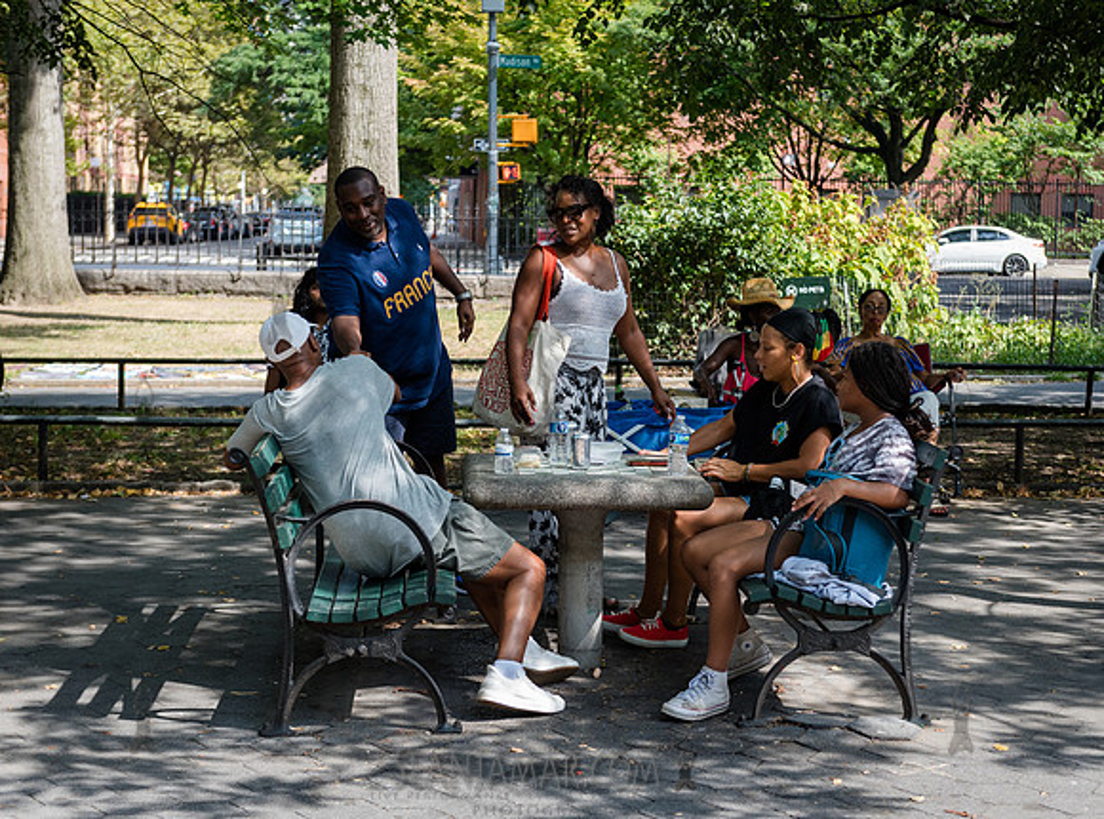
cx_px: 629
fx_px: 2087
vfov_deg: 22.2
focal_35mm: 66
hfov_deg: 29.6
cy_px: 378
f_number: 3.5
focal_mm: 56
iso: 500
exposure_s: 1/1250
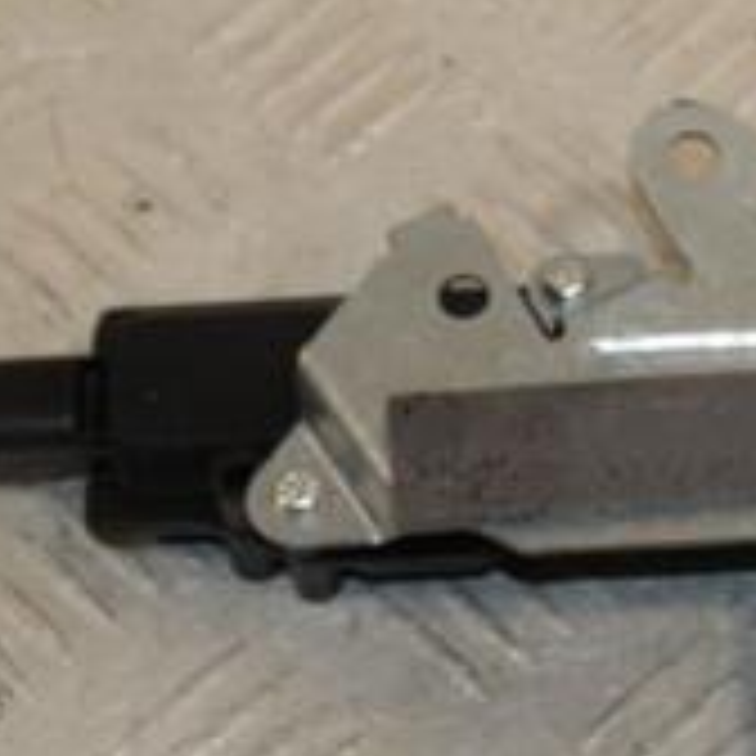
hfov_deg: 9.1
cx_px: 608
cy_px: 234
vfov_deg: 9.2
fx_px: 4719
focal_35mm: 191
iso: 800
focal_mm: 42
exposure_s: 1/200
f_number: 7.1
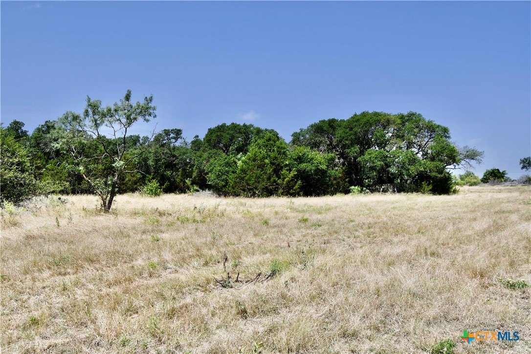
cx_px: 266
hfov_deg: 57.2
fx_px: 487
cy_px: 177
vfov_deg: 40.0
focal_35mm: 33
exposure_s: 1/320
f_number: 9
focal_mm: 22
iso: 100
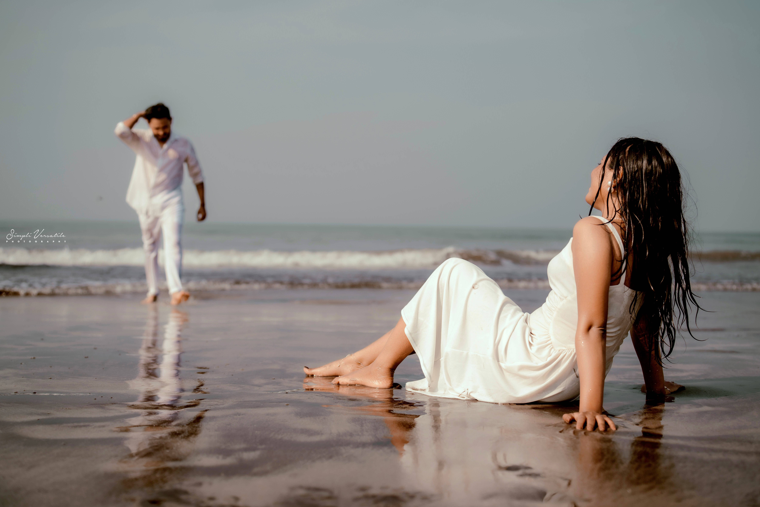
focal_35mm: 39
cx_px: 397
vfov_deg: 34.2
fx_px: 823
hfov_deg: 49.5
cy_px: 244
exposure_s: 1/1600
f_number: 2
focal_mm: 35
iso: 50
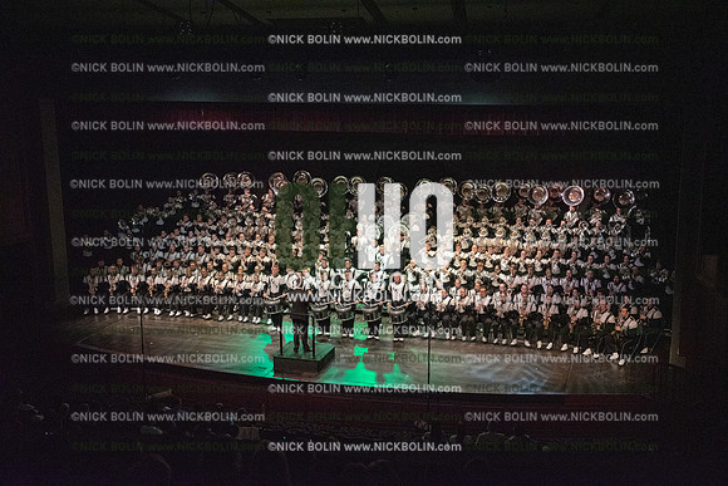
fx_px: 971
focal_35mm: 48
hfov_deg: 41.1
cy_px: 243
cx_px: 364
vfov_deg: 28.1
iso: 10000
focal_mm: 48
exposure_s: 1/2500
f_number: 2.8
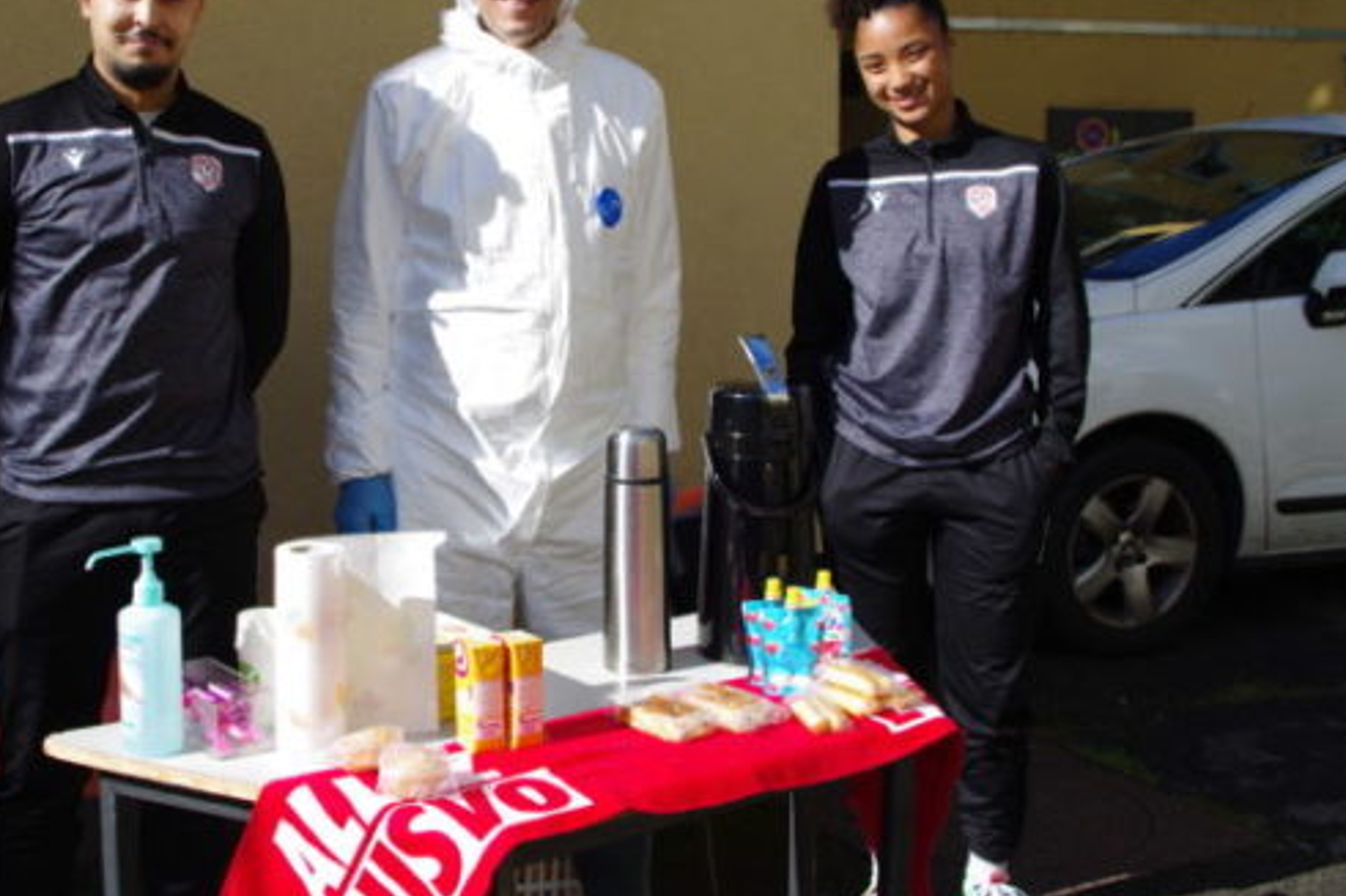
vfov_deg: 30.0
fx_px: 1671
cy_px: 375
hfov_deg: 43.7
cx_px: 543
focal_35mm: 45
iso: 100
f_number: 7.1
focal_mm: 24.38
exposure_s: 1/200
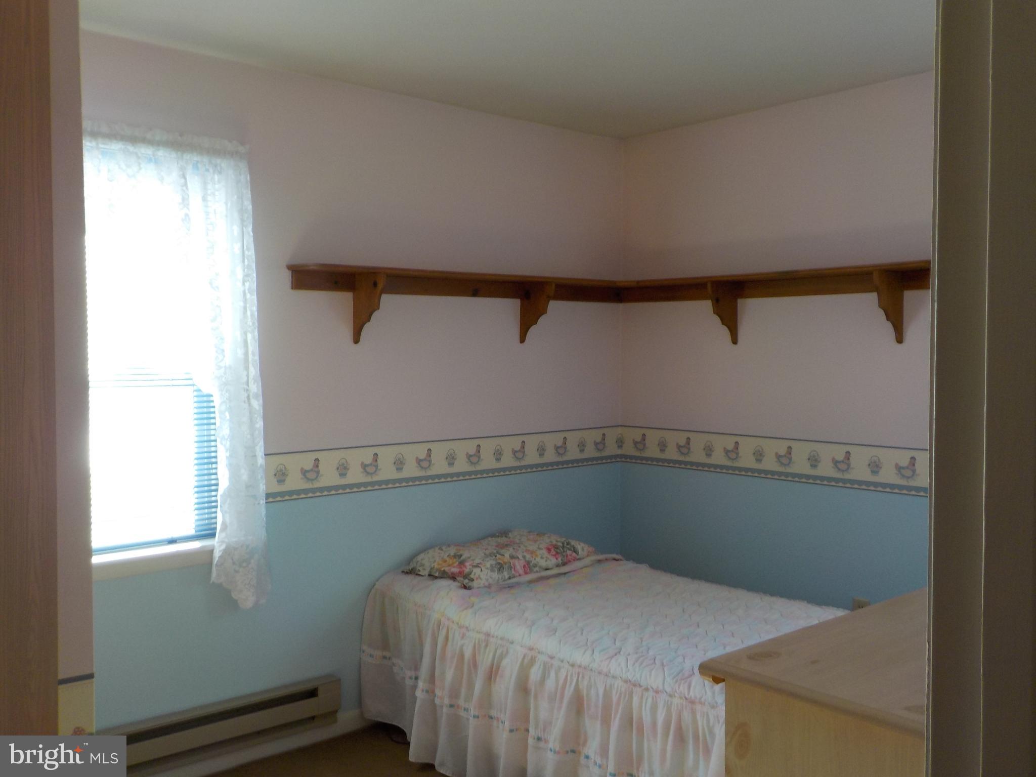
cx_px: 518
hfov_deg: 60.0
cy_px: 388
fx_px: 898
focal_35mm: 30
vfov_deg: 46.8
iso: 125
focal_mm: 4.1
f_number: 3.3
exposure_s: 1/60
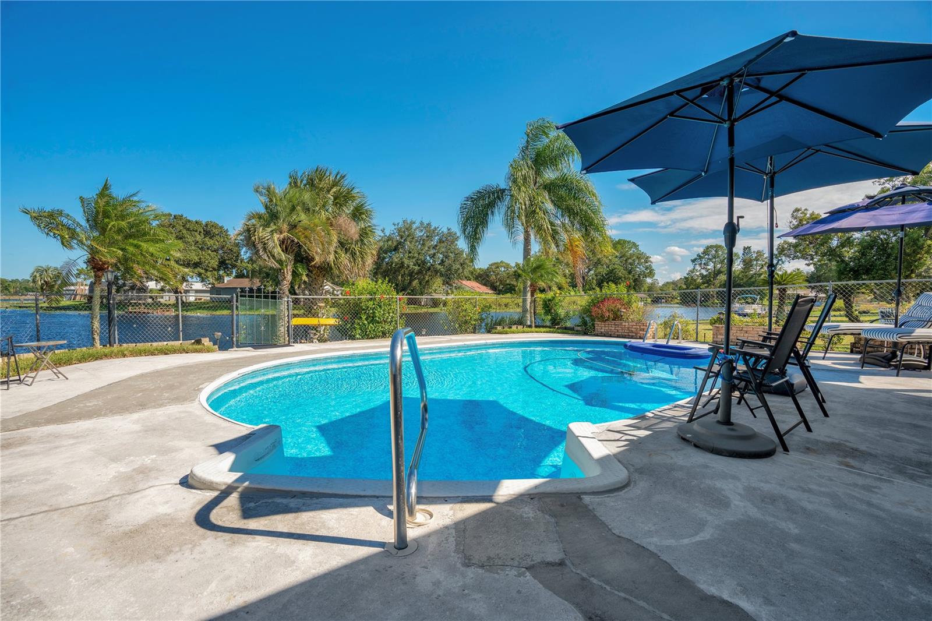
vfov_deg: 73.7
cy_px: 310
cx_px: 466
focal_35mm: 16
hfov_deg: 96.7
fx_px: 414
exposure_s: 1/320
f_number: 7.1
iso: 100
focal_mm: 16
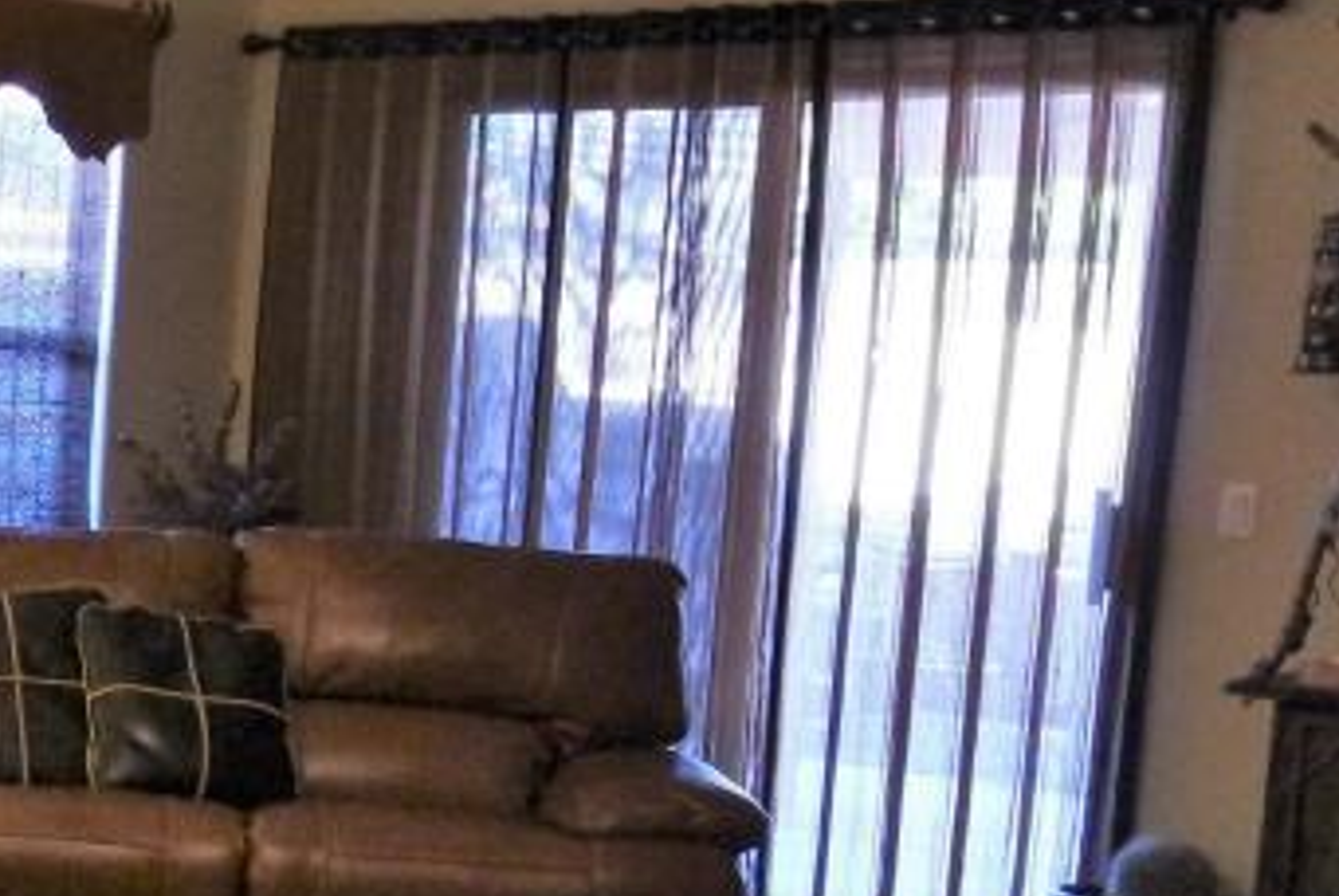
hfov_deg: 22.1
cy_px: 700
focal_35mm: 81
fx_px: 3015
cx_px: -479
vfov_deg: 16.8
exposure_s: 1/30
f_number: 3.5
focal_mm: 9
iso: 1600
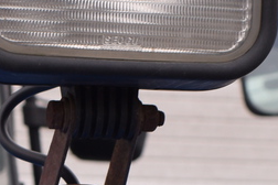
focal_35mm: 176
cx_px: -65
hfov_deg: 11.5
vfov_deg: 7.6
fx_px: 1355
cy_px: 306
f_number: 6.3
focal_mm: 23
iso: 200
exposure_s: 1/60
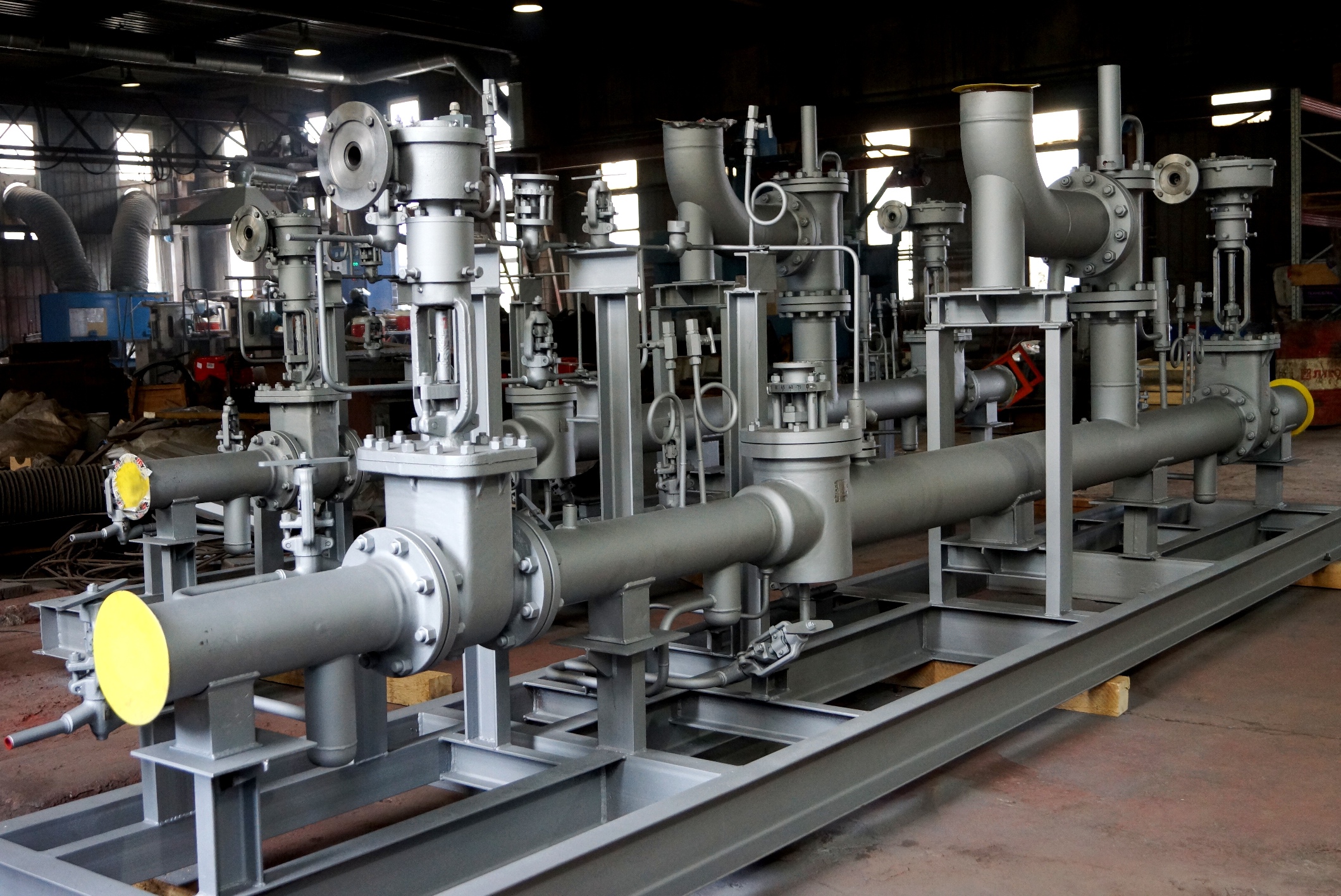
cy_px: 448
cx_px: 670
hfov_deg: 46.4
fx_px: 1565
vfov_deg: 31.9
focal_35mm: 42
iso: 800
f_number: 4.5
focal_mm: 28
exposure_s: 1/60
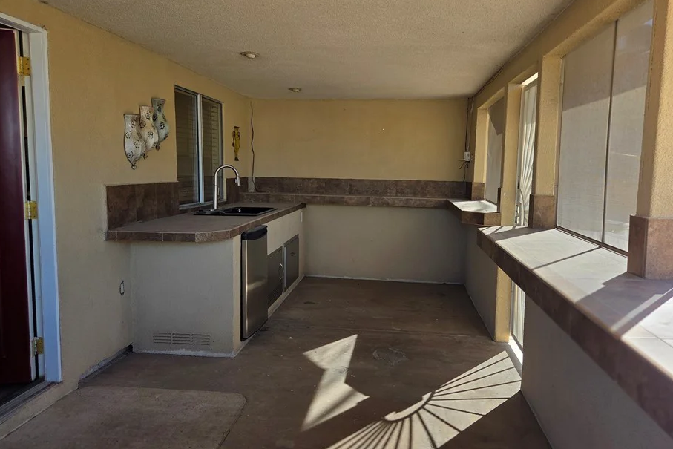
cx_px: 373
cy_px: 223
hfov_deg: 67.2
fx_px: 505
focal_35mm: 27
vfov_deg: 47.9
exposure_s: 1/1139
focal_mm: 5.4
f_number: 1.8
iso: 80
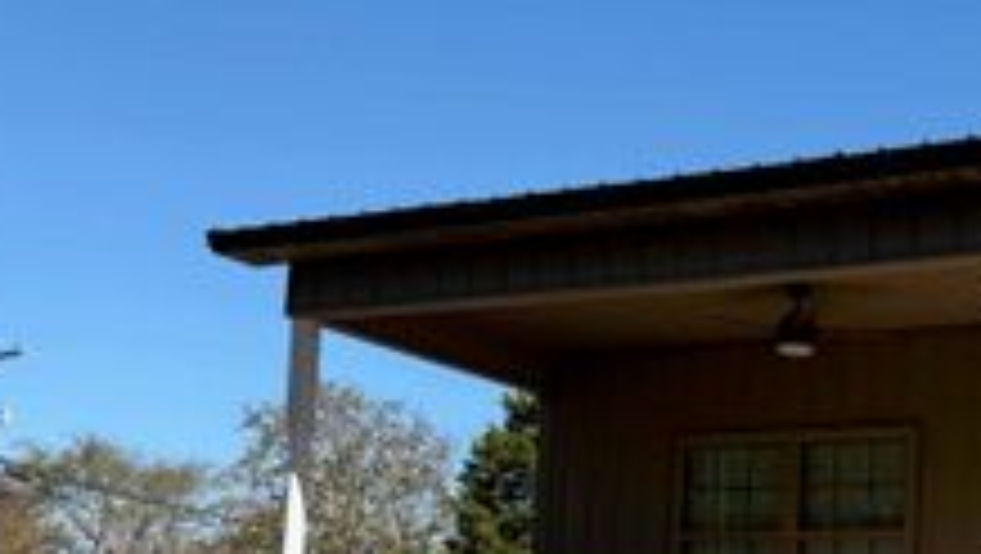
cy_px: 592
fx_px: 1692
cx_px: 842
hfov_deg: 31.2
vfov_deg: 18.0
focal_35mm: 65
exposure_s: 1/2451
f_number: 1.6
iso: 50
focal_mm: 5.96
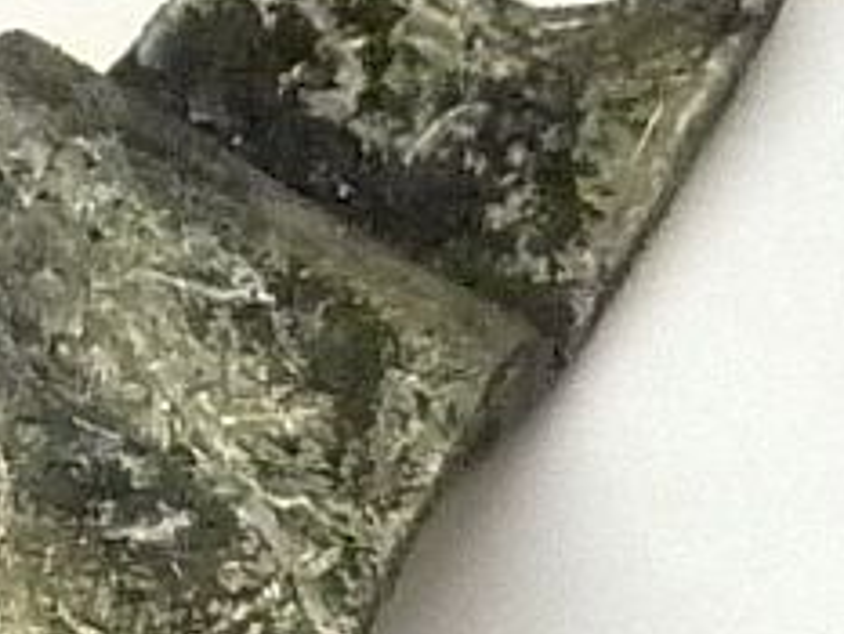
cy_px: 812
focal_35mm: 100
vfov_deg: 14.2
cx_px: -382
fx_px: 2439
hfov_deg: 17.8
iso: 250
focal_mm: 4.1
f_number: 3.3
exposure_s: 1/30
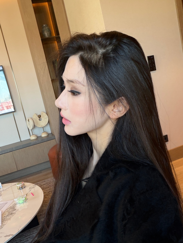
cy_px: 122
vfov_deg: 60.0
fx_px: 211
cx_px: 92
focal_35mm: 30
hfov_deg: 46.8
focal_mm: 2.71
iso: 50
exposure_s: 1/50
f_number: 1.9
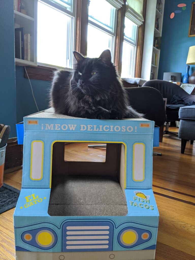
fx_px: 203
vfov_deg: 65.3
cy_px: 130
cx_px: 98
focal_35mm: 27
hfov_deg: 51.4
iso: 197
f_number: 1.8
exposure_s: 1/57.4
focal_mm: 4.44
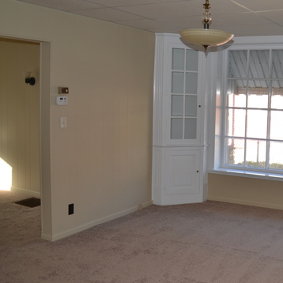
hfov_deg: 38.8
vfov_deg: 40.8
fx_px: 379
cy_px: 122
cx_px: 240
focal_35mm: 41
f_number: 4
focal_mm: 18
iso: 250
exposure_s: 1/125
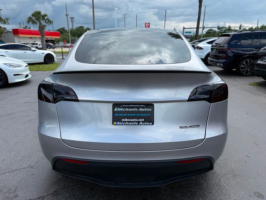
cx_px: 133
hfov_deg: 71.6
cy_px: 100
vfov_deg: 56.8
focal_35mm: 24
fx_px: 184
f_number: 1.78
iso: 80
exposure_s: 1/3584
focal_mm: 6.76
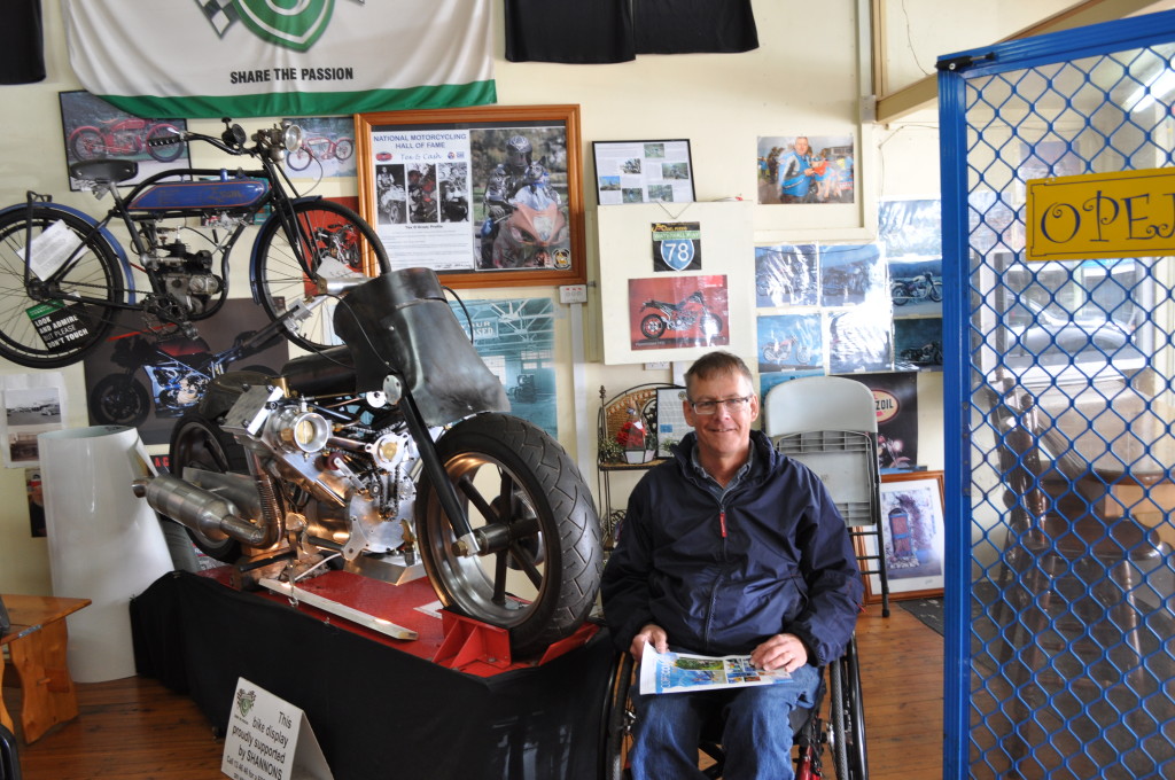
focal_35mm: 30
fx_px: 978
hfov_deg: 62.0
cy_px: 390
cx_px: 588
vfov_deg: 43.5
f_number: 5
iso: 400
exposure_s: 1/25
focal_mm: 20
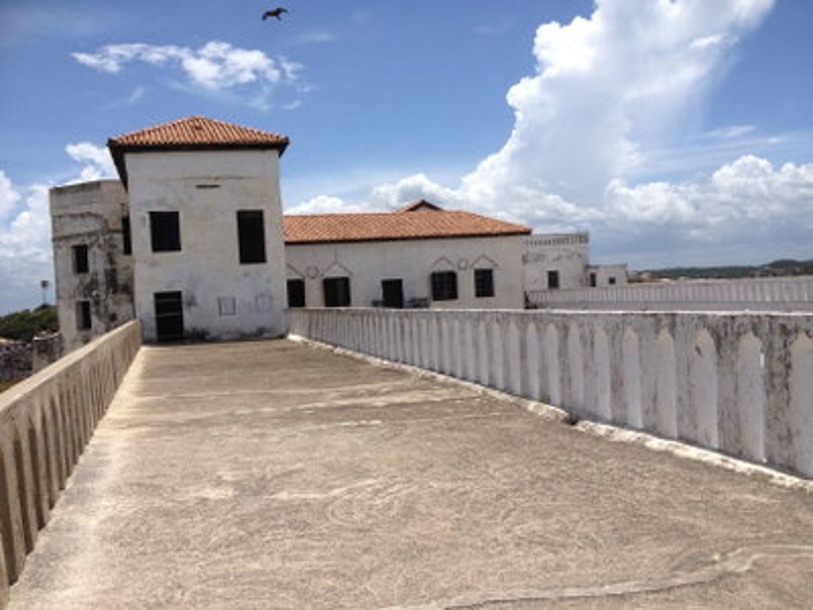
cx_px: 406
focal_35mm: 35
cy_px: 305
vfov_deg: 40.7
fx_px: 822
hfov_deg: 52.6
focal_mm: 4.28
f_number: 2.4
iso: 50
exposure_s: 1/3247
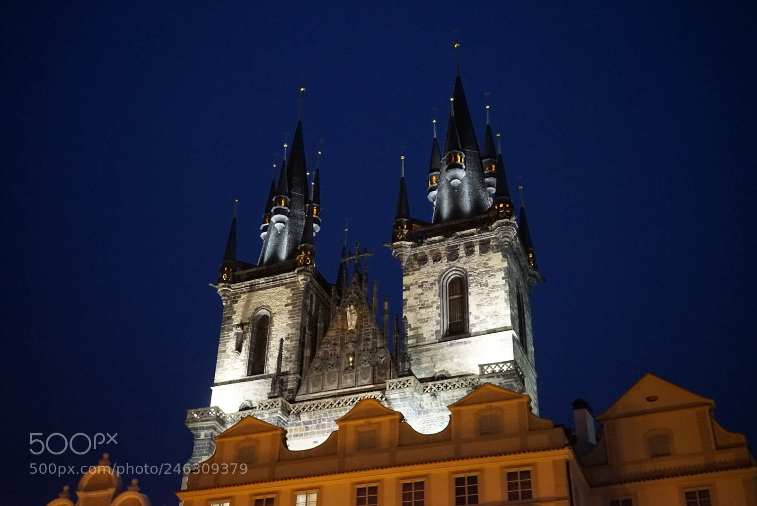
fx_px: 863
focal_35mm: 41
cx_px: 378
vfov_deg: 32.7
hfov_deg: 47.4
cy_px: 253
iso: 12800
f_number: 4.5
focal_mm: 41
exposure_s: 1/40
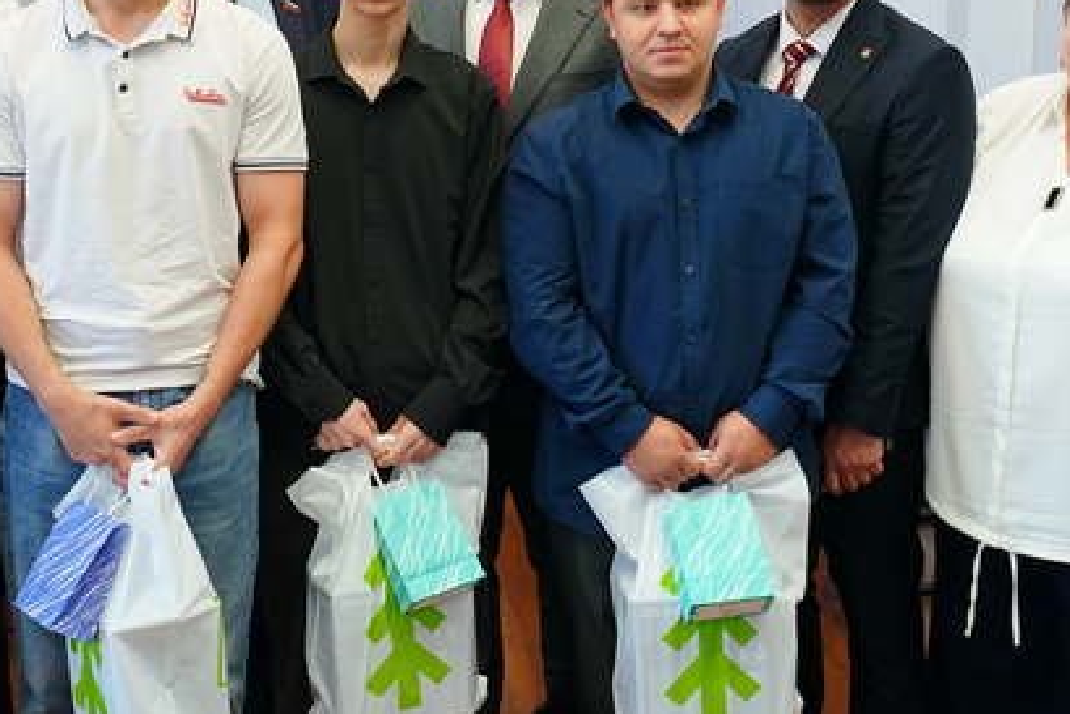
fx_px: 1665
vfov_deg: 24.1
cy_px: 248
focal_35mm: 56
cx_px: 386
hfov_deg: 35.4
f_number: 2.8
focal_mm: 22
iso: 1250
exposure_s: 1/250
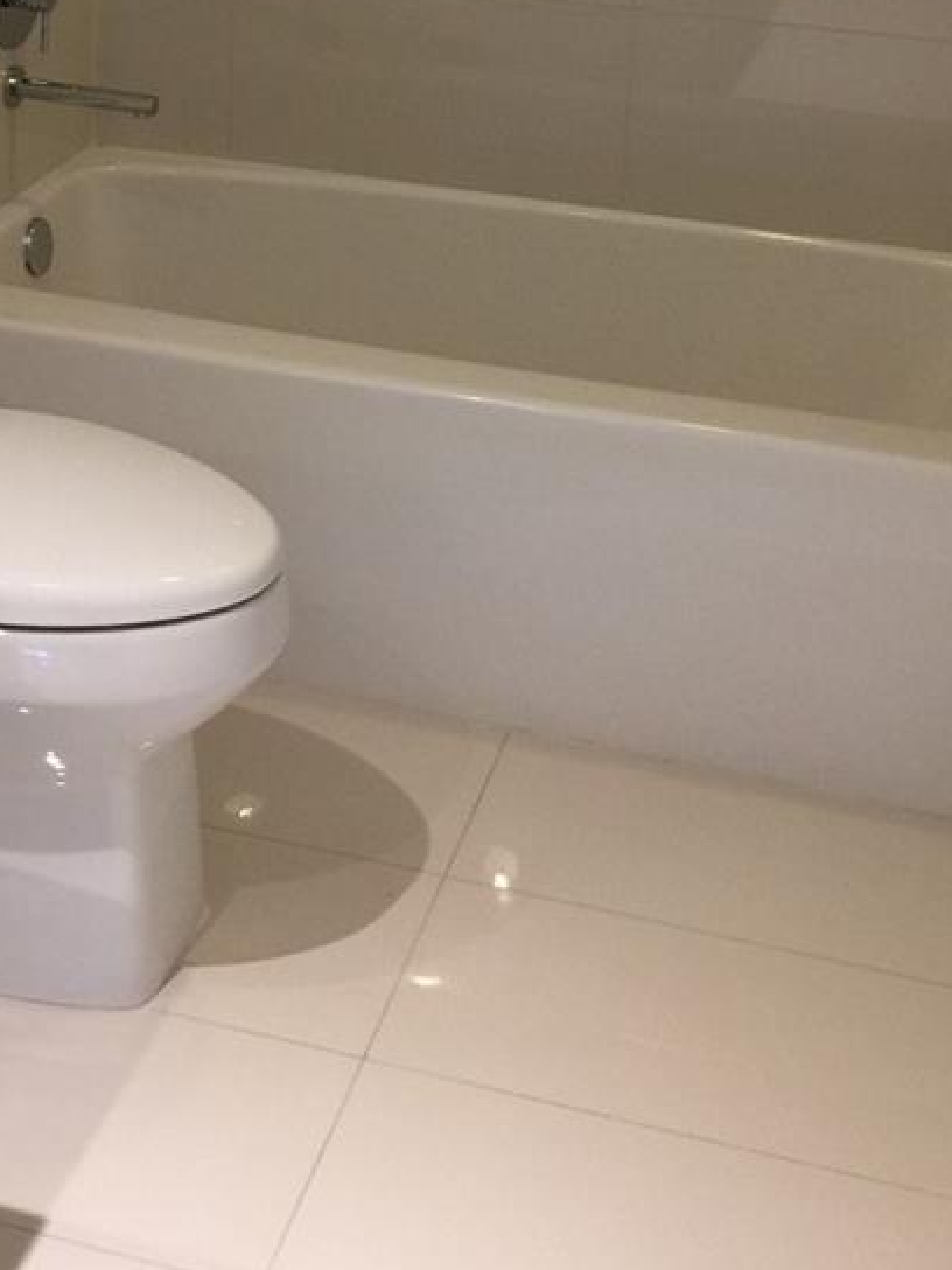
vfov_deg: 27.9
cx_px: 331
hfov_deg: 22.9
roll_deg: -2.3
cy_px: -89
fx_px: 2347
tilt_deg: -9.9
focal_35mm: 64
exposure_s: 1/15
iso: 50
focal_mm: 4.15
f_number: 2.2
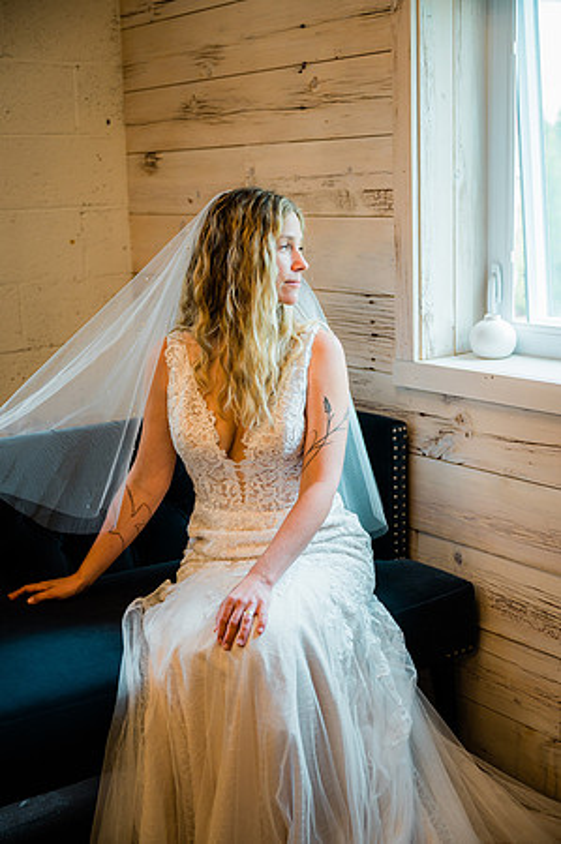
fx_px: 1148
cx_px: 280
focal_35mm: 49
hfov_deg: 27.5
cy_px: 422
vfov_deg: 40.4
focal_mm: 49
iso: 500
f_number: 2.8
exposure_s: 1/200
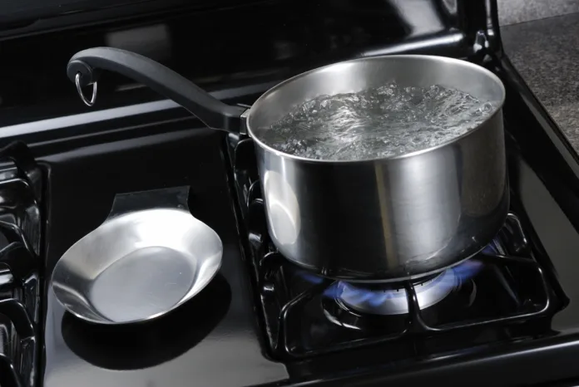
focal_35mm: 105
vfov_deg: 13.1
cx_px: 290
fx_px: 1691
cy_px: 194
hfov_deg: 19.4
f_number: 8
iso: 100
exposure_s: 1
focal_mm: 70
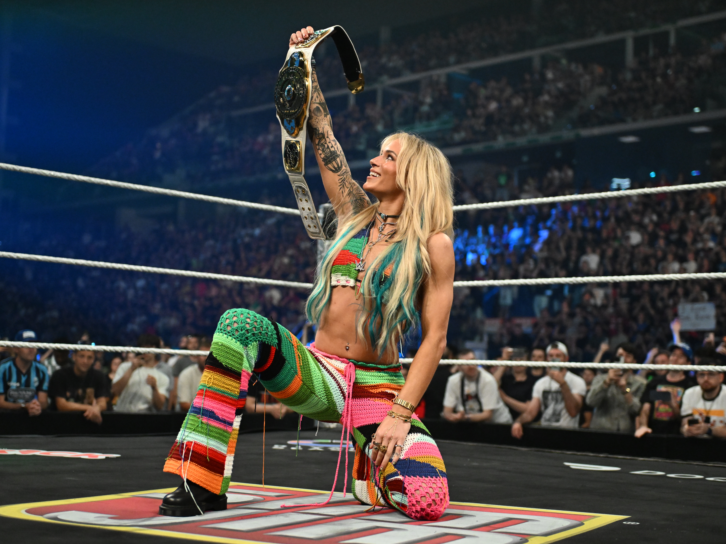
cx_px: 351
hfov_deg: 33.8
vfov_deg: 25.7
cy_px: 272
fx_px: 1195
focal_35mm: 57
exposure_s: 1/1250
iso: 5000
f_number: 2.8
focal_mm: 52
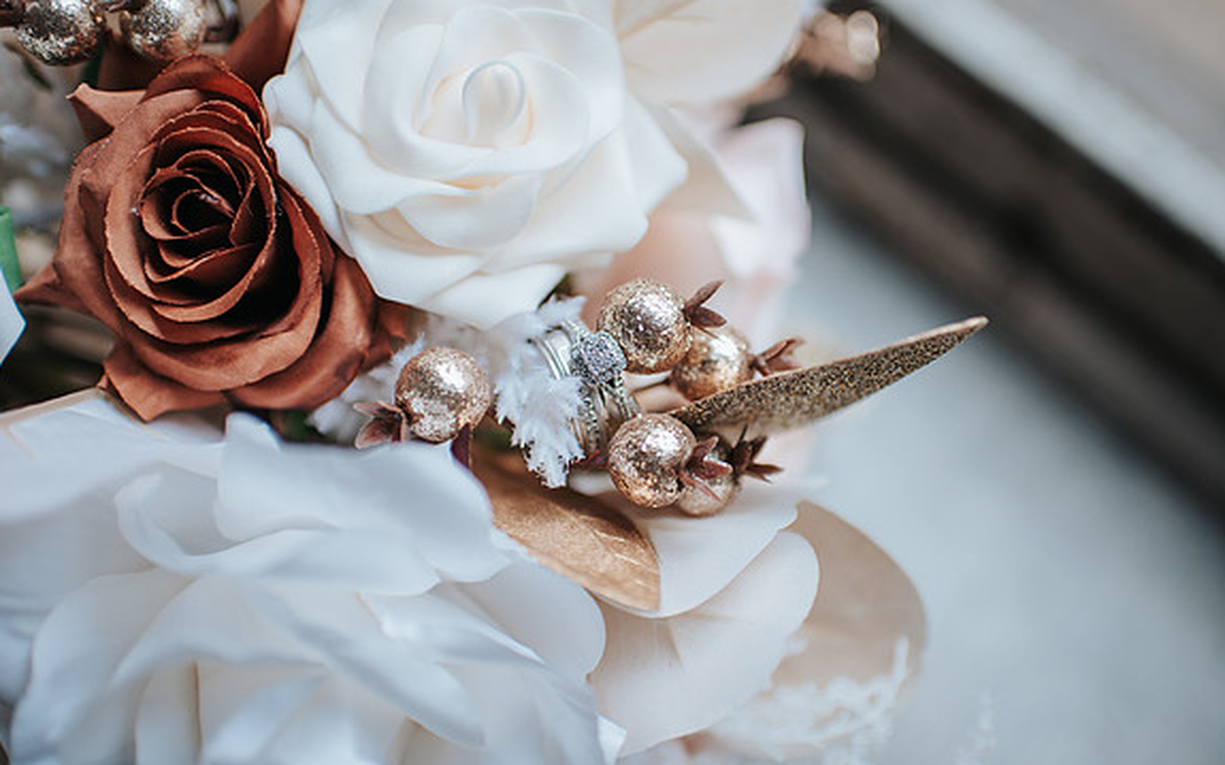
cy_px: 404
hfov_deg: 54.0
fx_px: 1202
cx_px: 614
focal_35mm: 36
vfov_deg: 35.3
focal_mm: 35
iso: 100
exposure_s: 1/125
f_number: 2.2
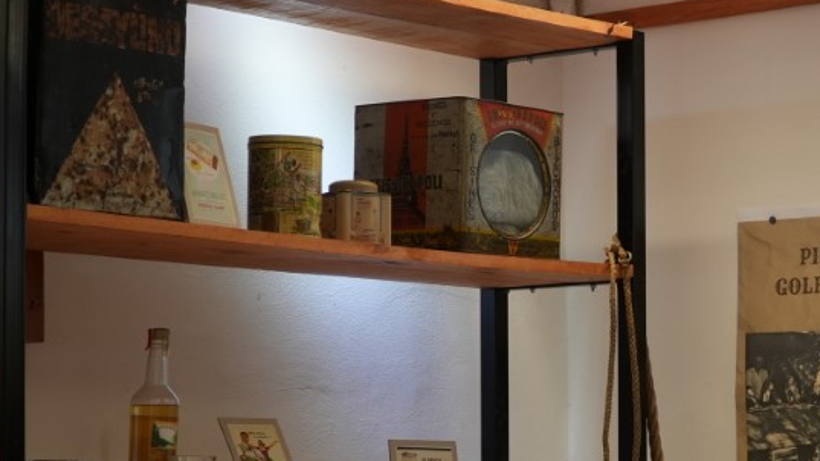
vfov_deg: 11.4
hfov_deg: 20.0
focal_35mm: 106
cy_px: 393
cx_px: 636
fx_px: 2305
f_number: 4
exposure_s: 1/160
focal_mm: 38
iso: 400
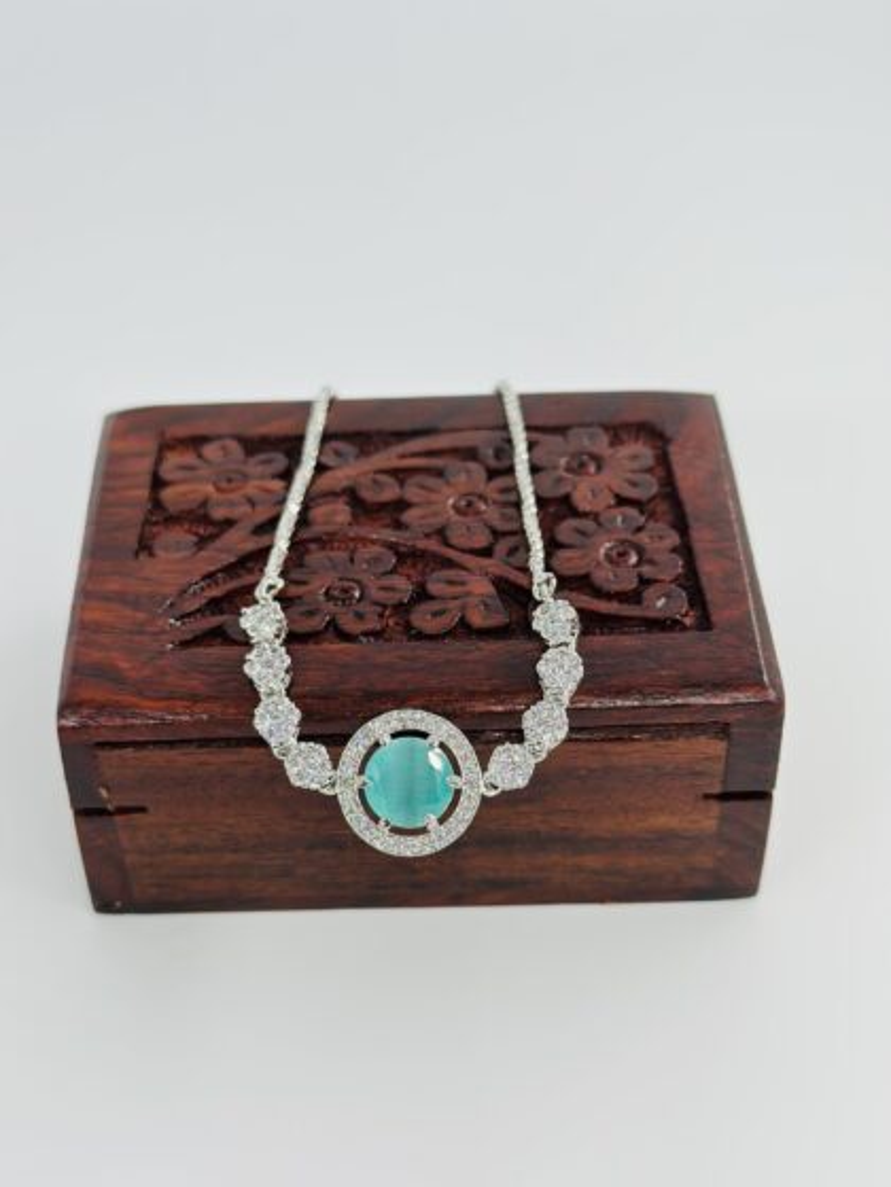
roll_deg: -1.0
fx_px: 1647
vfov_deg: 39.7
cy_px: 594
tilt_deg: -38.9
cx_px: 446
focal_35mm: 48
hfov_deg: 30.3
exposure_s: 1/962
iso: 80
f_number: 1.78
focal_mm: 6.86
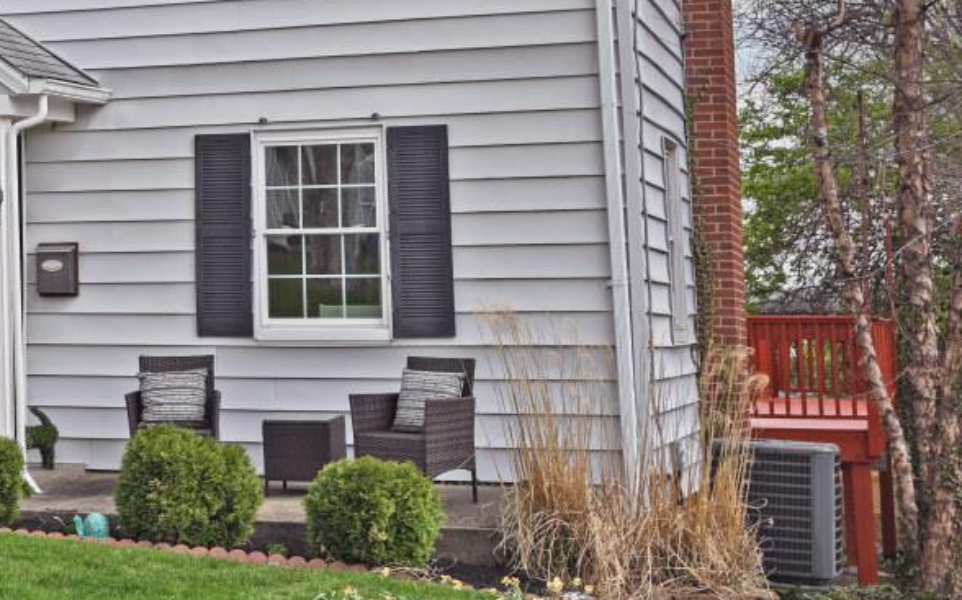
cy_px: 51
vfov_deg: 16.5
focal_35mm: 78
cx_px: -141
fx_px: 2044
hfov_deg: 24.4
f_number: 6.3
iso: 64
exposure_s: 1/200
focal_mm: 30
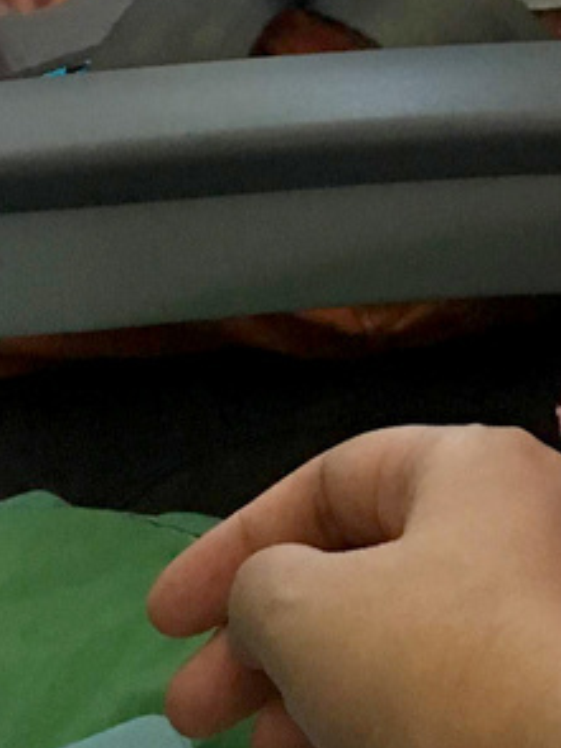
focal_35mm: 118
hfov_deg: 11.8
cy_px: -221
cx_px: 916
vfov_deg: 15.9
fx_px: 2552
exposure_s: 1/30
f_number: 2.2
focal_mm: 4.15
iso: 125
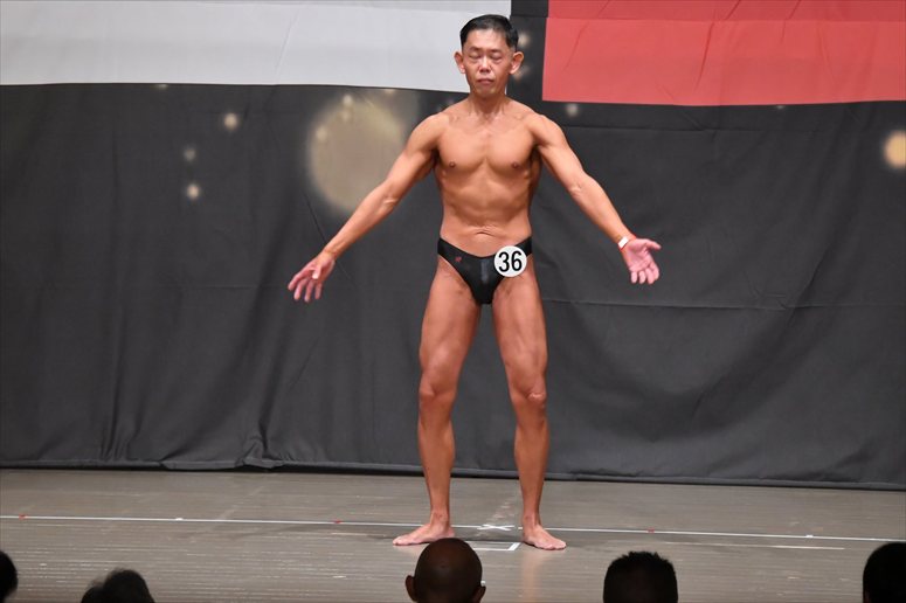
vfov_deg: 6.1
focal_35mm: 225
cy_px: 302
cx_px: 453
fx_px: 5660
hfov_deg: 9.2
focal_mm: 150
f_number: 5.6
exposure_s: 1/400
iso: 6400
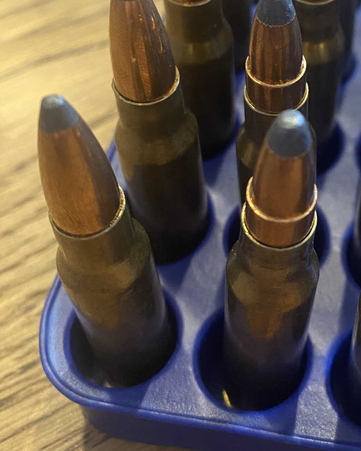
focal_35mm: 51
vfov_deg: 34.9
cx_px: 314
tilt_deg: -48.3
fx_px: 681
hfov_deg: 28.7
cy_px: 61
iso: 160
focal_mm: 4.25
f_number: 1.8
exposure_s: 1/50
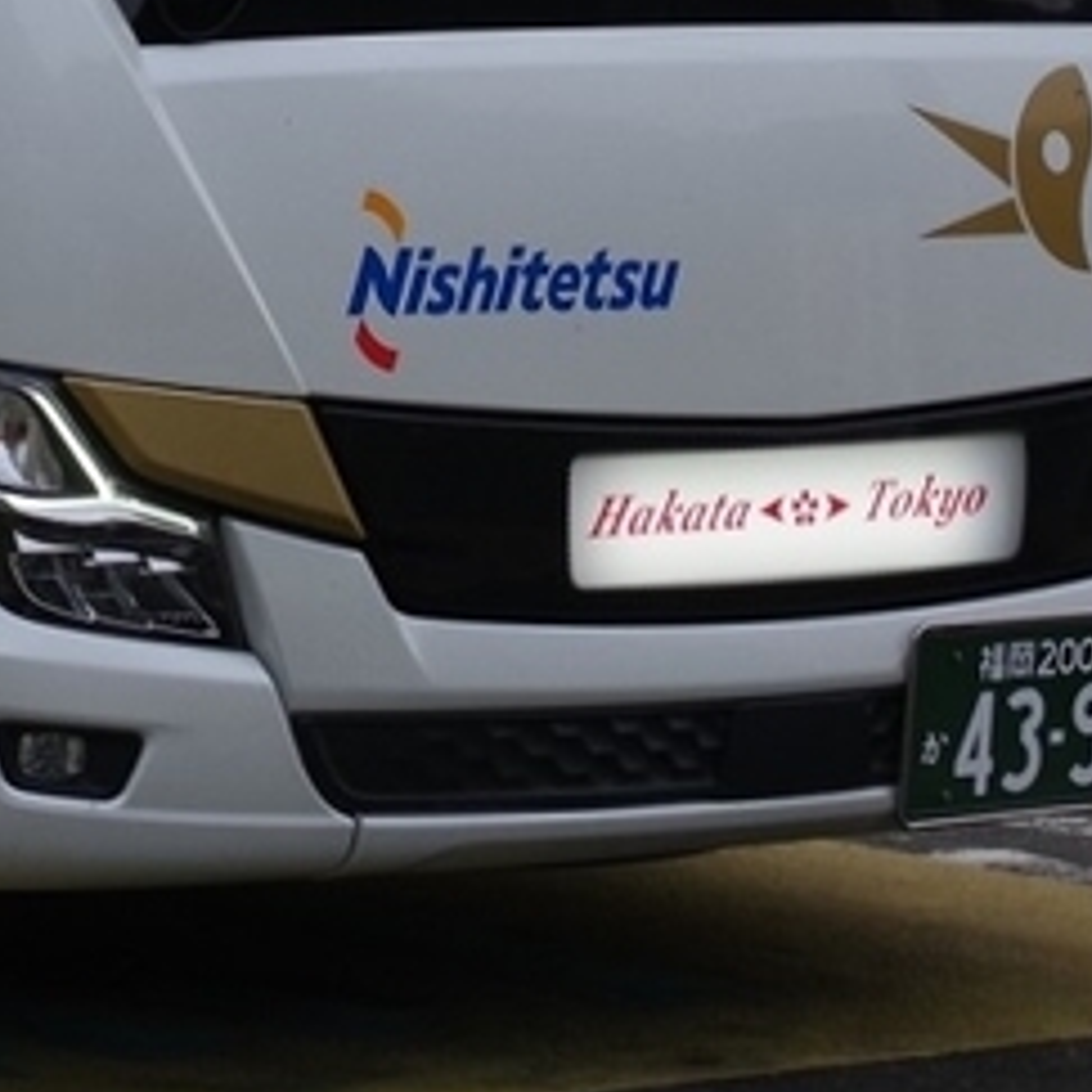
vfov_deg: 9.6
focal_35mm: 176
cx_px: -737
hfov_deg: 9.5
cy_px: -611
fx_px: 6282
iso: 400
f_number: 8
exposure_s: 1/125
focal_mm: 28.13
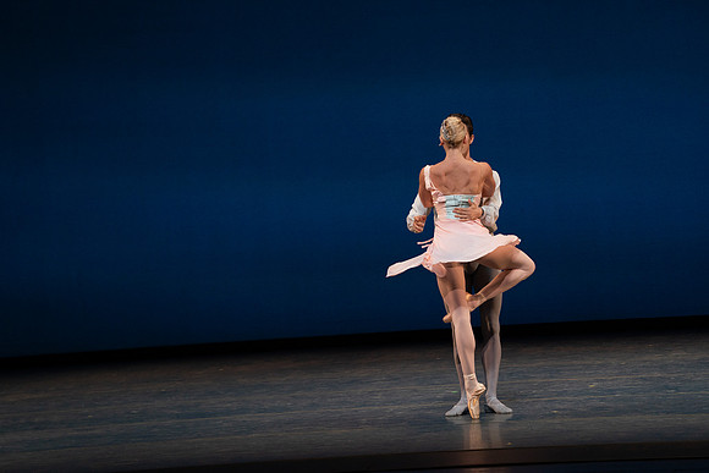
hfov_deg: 10.3
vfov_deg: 6.9
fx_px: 3940
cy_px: 236
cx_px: 354
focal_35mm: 200
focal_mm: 200
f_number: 8
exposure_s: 1/500
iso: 3200
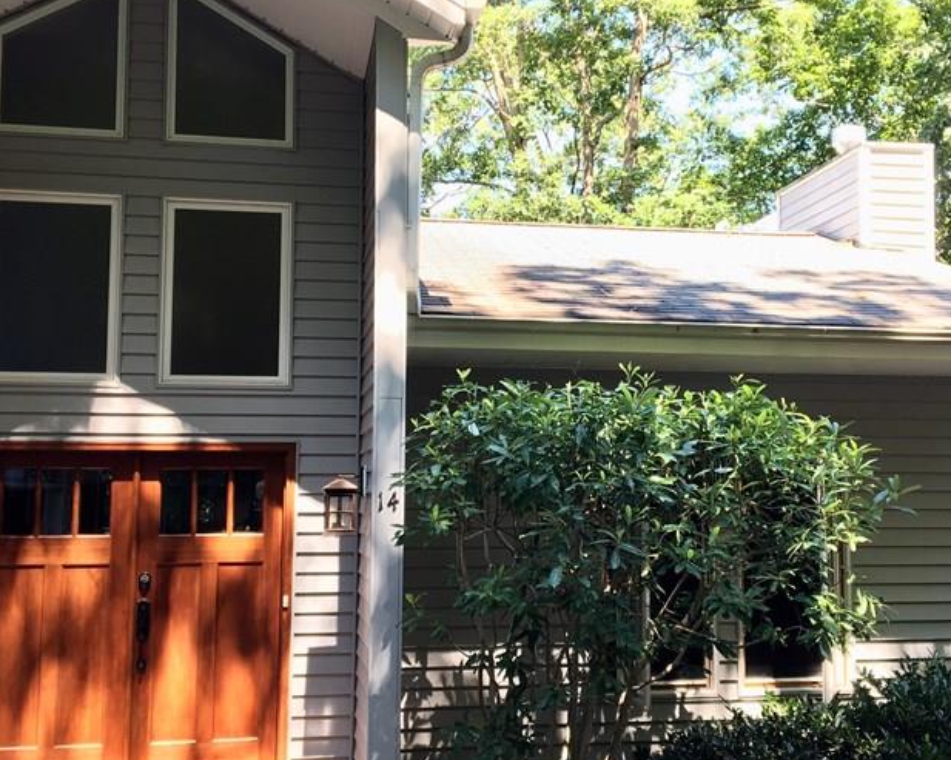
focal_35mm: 47
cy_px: 361
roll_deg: +0.0
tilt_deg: +5.6
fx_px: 1322
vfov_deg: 32.1
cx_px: 541
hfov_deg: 39.5
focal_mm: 4.15
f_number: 2.2
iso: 25
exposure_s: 1/60
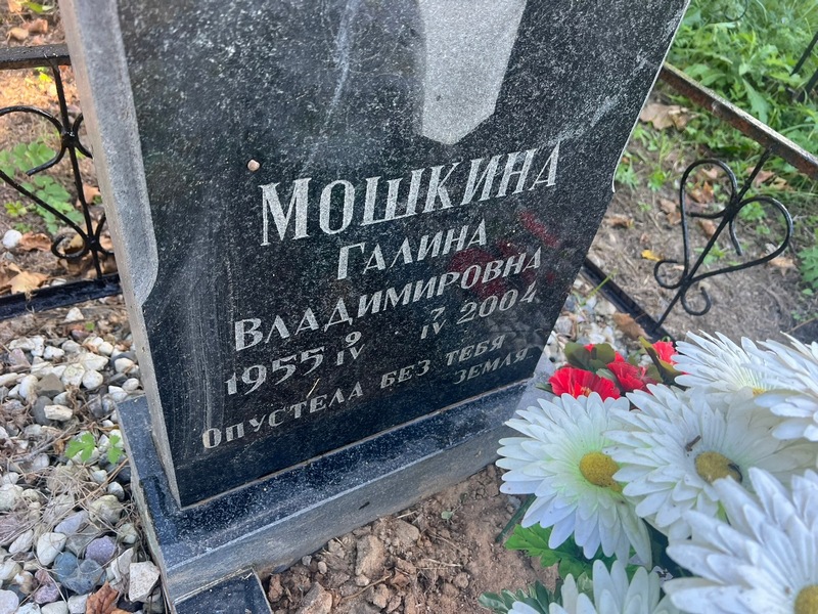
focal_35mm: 26
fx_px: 614
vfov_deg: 53.1
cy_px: 307
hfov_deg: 67.3
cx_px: 409
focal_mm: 5.7
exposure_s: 1/198
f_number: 1.5
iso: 50
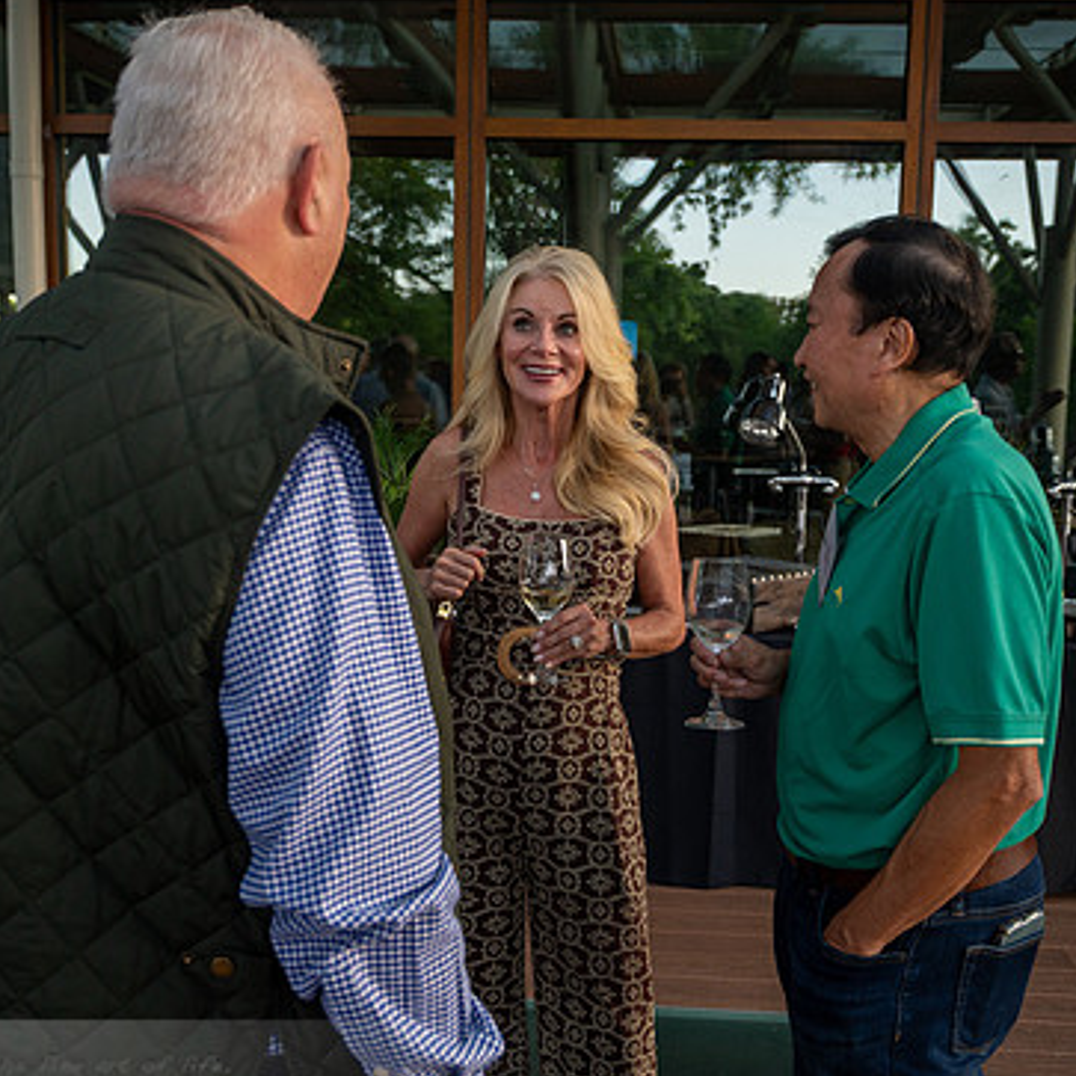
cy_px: 563
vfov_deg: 43.8
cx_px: 569
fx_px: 1336
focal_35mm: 38
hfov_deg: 43.8
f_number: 4
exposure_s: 1/320
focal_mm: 28
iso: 400
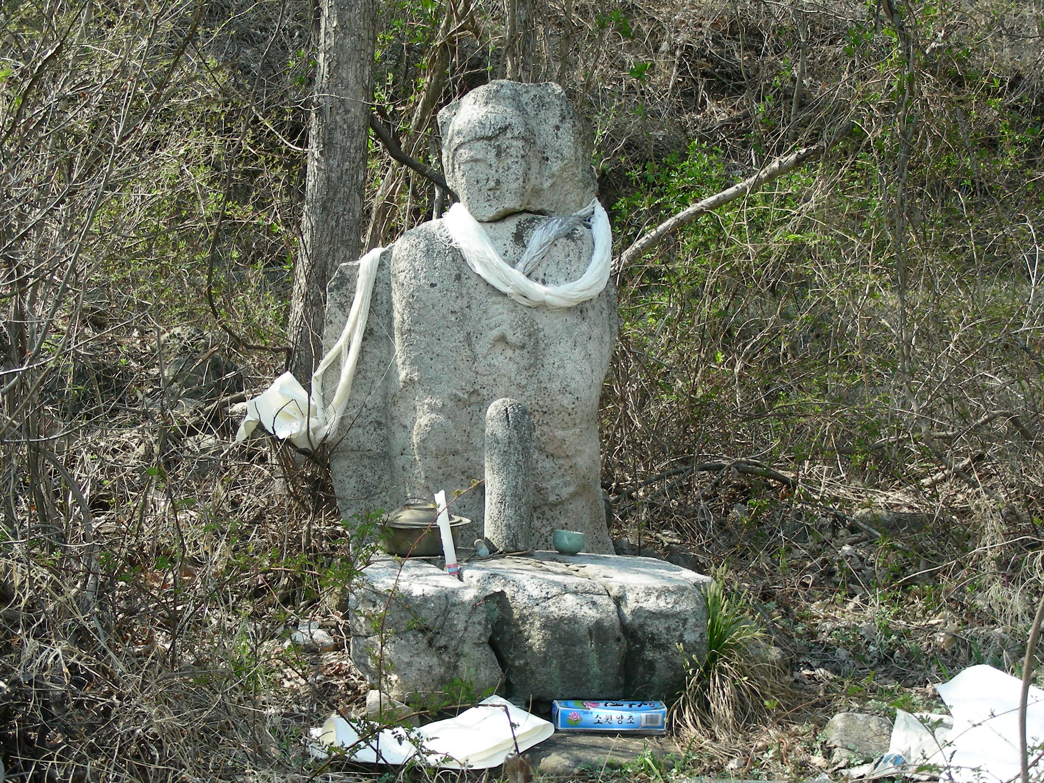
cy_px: 392
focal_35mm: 70
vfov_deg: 21.0
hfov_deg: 27.8
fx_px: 2111
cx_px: 522
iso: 50
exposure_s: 1/202
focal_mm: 11.7
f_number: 4
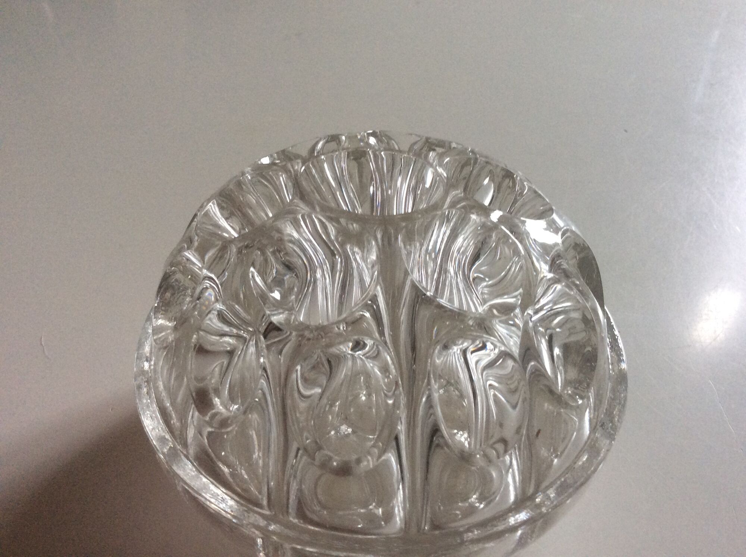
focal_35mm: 32
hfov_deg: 56.9
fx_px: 689
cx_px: 373
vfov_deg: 44.1
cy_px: 278
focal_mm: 3.3
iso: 80
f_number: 2.4
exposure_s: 1/25
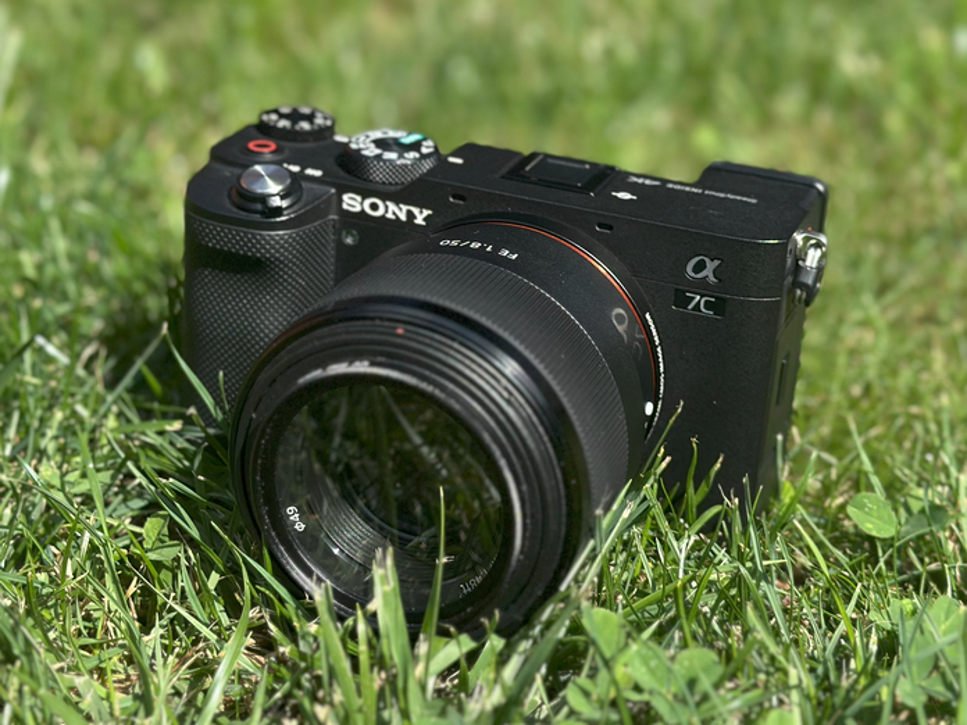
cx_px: 484
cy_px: 362
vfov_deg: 30.3
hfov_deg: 39.7
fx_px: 1341
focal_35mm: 48
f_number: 1.78
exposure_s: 1/3731
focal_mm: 6.86
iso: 100
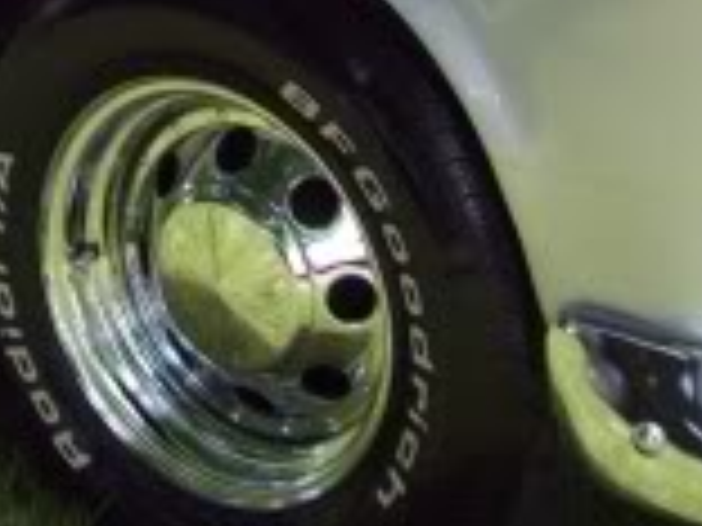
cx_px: -92
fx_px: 2981
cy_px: -375
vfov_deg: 9.7
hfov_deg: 13.1
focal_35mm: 147
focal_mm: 6
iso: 80
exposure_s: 1/86.5
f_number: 2.7
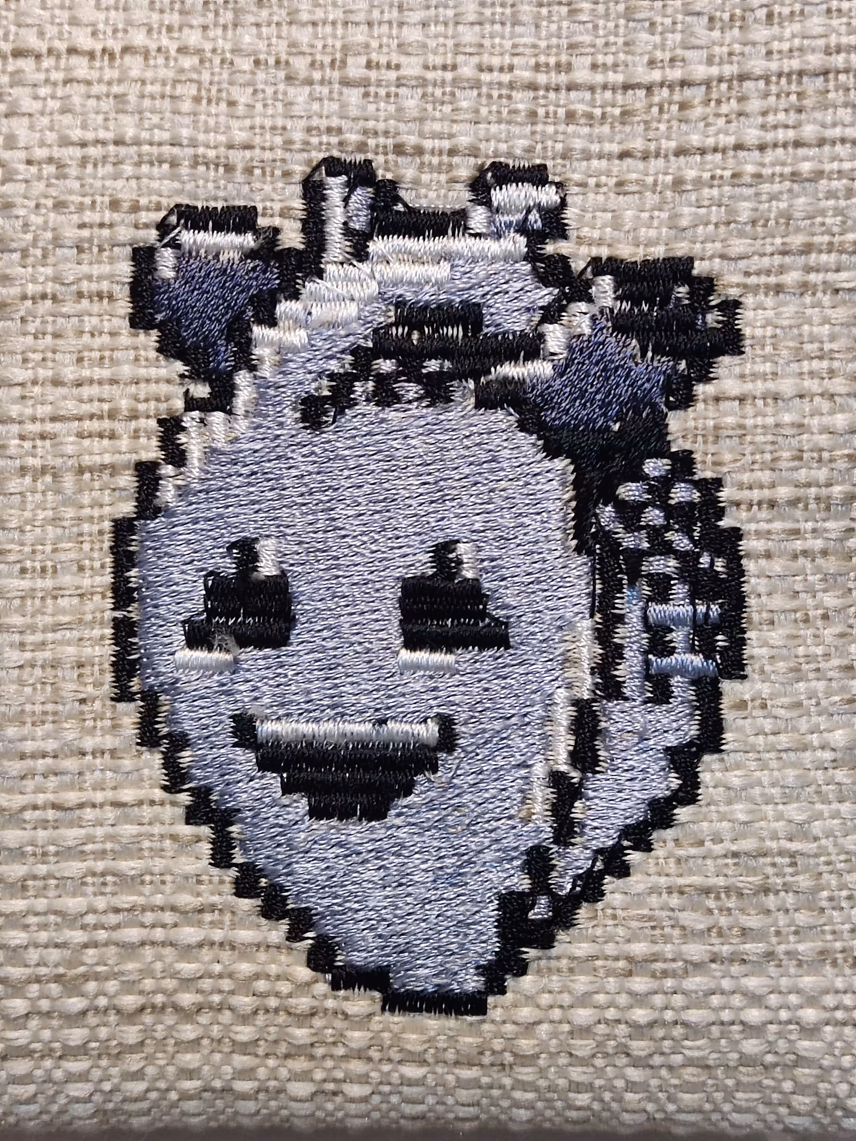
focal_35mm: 51
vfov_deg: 37.5
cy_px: 570
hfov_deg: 28.6
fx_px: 1682
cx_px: 428
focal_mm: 4.71
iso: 767
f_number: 1.79
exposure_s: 1/33
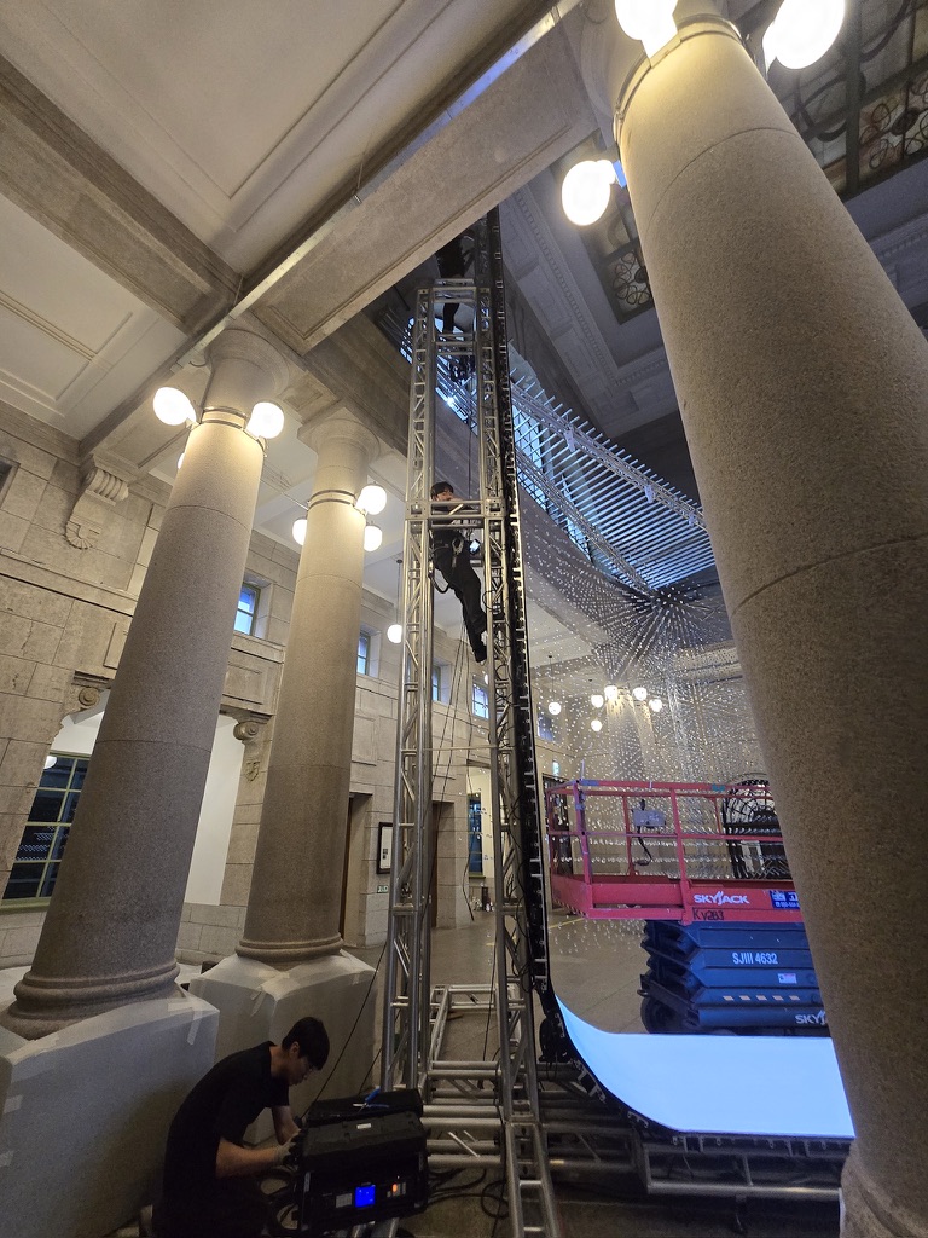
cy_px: 619
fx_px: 465
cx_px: 464
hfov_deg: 89.9
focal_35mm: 13
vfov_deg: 106.2
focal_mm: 2.2
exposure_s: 1/60
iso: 640
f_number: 2.2
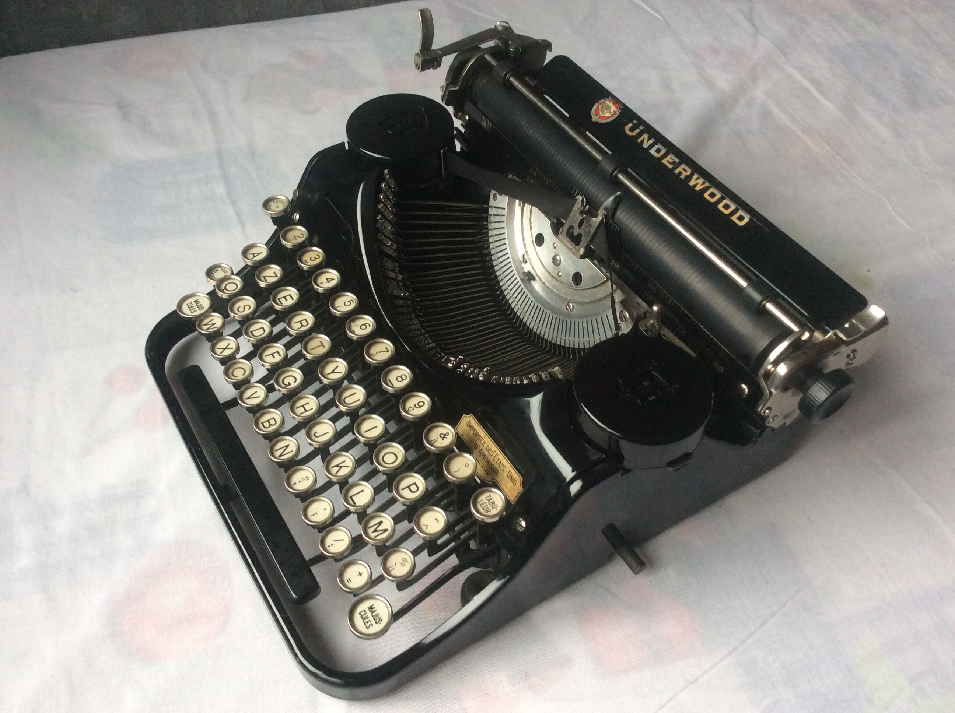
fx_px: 882
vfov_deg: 44.1
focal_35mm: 32
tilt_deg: -52.0
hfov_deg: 56.9
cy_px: 356
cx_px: 478
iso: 50
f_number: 2.4
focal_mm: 3.3
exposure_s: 1/25
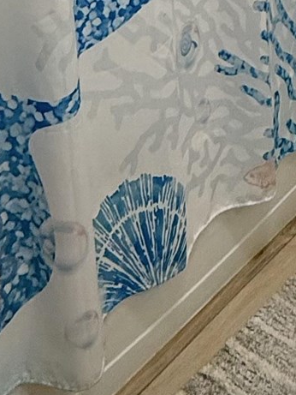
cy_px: -234
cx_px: 241
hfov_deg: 20.8
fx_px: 798
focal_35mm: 70
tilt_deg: -6.0
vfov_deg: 21.9
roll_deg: -0.5
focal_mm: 2.22
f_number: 2.2
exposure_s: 1/60
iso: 200
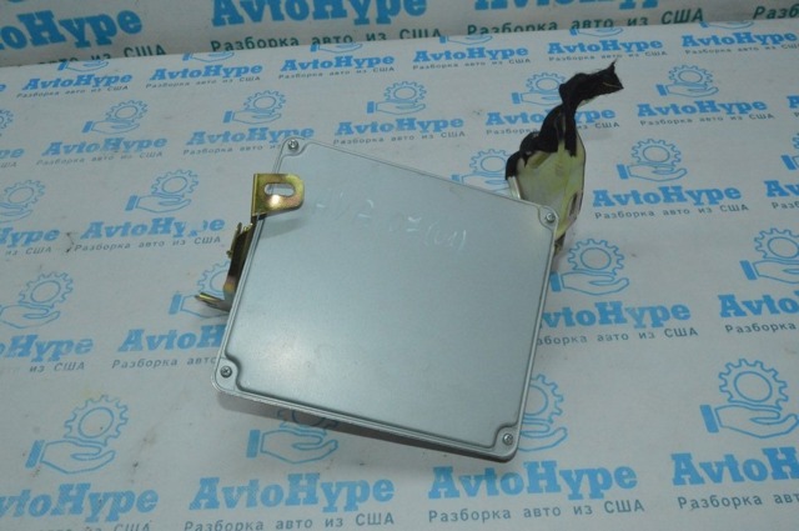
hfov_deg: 62.0
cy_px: 266
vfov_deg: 43.5
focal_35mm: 30
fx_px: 665
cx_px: 400
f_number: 16
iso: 4000
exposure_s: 1/200
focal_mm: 20
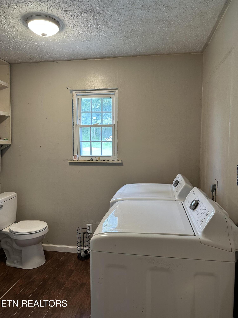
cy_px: 159
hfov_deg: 56.8
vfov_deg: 71.6
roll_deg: -0.6
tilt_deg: -3.0
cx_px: 119
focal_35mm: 24
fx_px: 220
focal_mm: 6.86
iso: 200
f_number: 1.78
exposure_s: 1/120
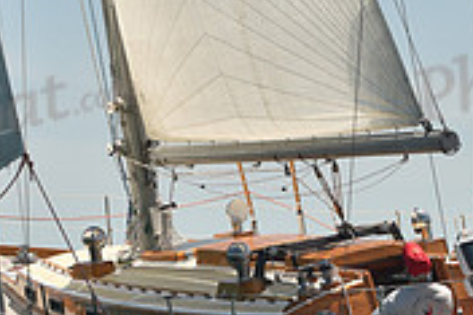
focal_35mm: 313
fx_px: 4109
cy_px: 230
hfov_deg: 6.6
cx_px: 280
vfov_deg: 4.4
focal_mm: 95
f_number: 5.6
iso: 250
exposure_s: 1/800
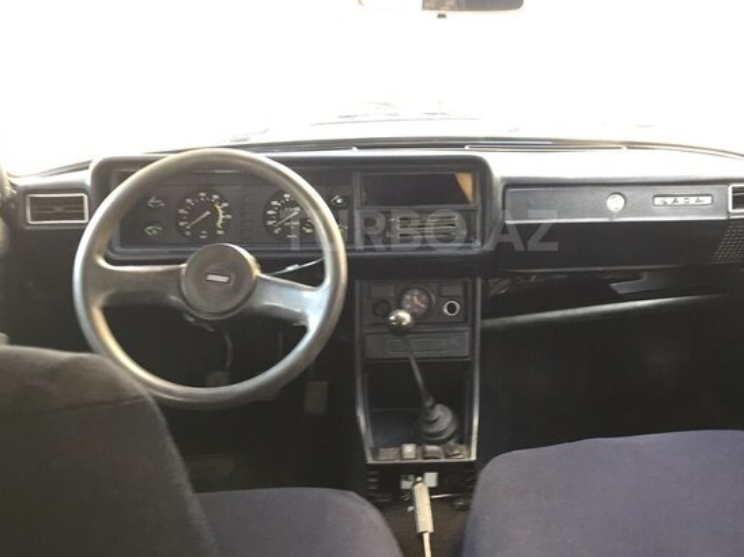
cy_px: 230
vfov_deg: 40.5
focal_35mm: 35
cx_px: 419
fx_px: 752
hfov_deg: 52.5
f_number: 2.2
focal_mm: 4.15
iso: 160
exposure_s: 1/33
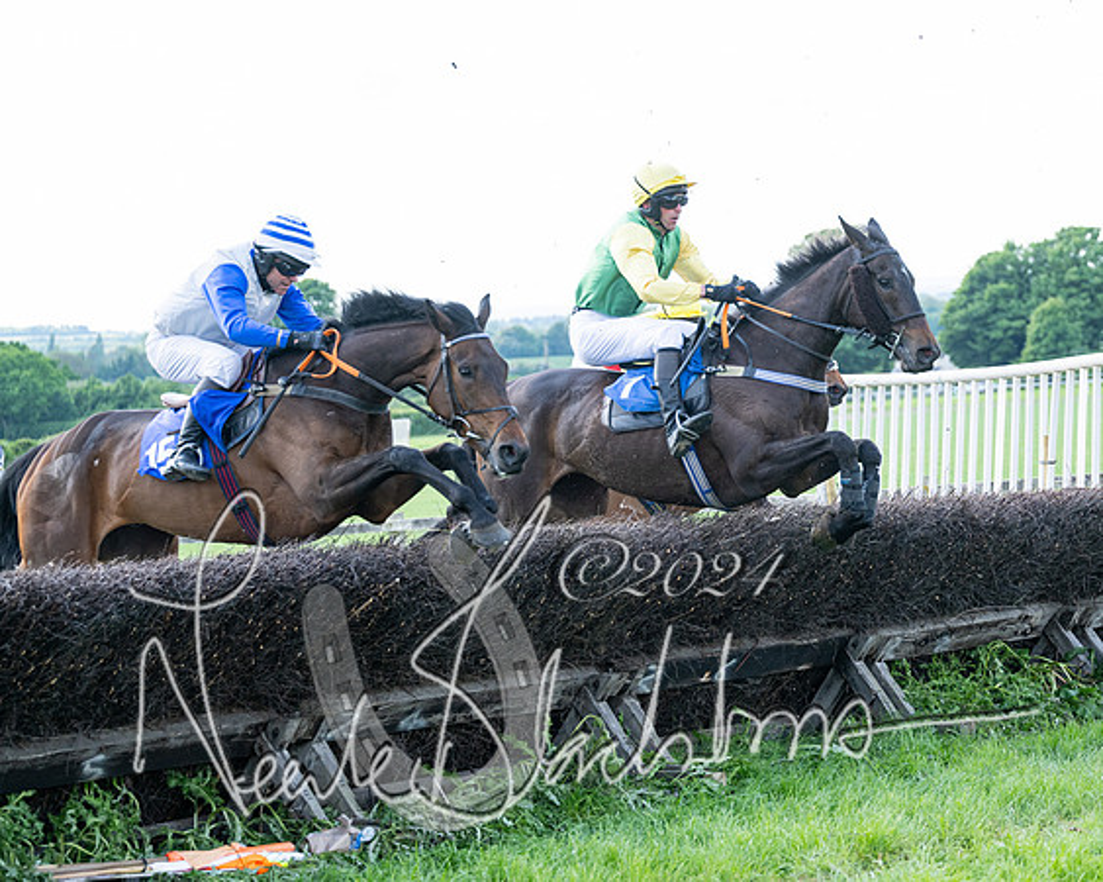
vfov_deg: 16.2
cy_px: 441
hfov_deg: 20.1
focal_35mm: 95
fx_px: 3100
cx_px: 797
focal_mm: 70
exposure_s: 1/2000
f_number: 2.8
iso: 400
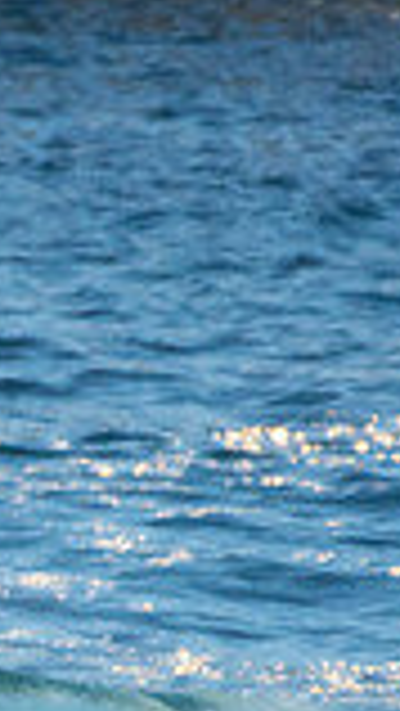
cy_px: 812
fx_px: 54416
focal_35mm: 2889
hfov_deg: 0.4
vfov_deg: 0.7
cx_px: -710
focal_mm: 500
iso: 1600
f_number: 5.6
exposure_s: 1/2000
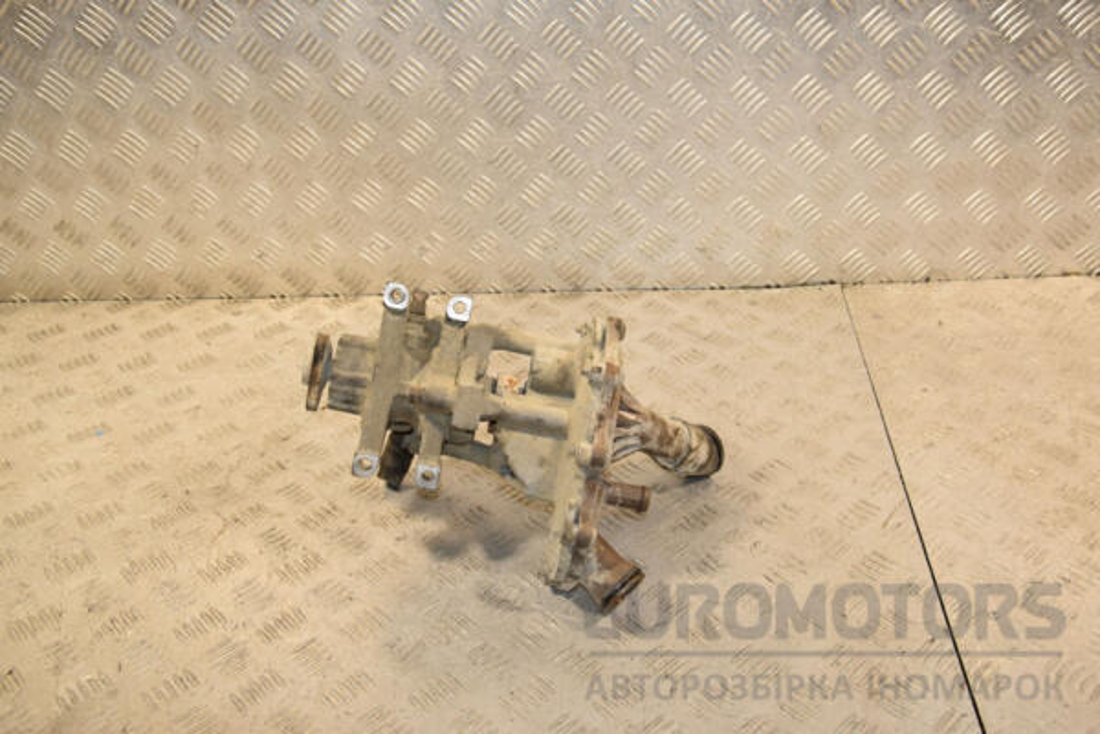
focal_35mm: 38
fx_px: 1146
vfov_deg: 35.5
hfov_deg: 51.3
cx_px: 550
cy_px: 367
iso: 800
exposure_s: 1/200
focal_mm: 25
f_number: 7.1
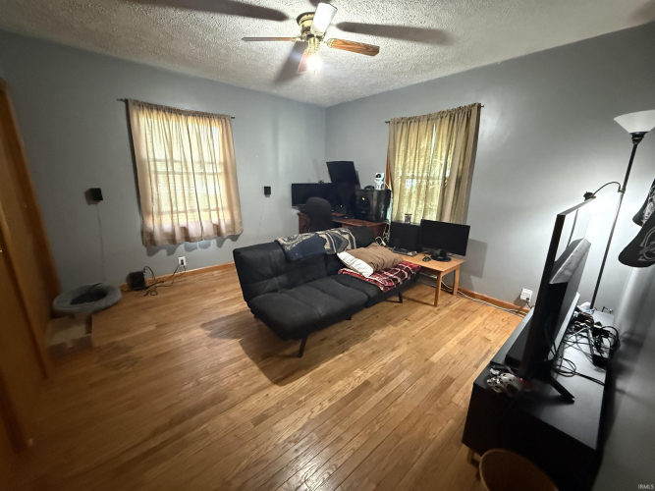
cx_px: 328
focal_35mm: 14
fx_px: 265
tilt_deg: -14.5
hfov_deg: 102.1
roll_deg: -1.4
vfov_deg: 85.7
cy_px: 246
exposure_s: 1/40
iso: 1600
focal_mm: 2.22
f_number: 2.2
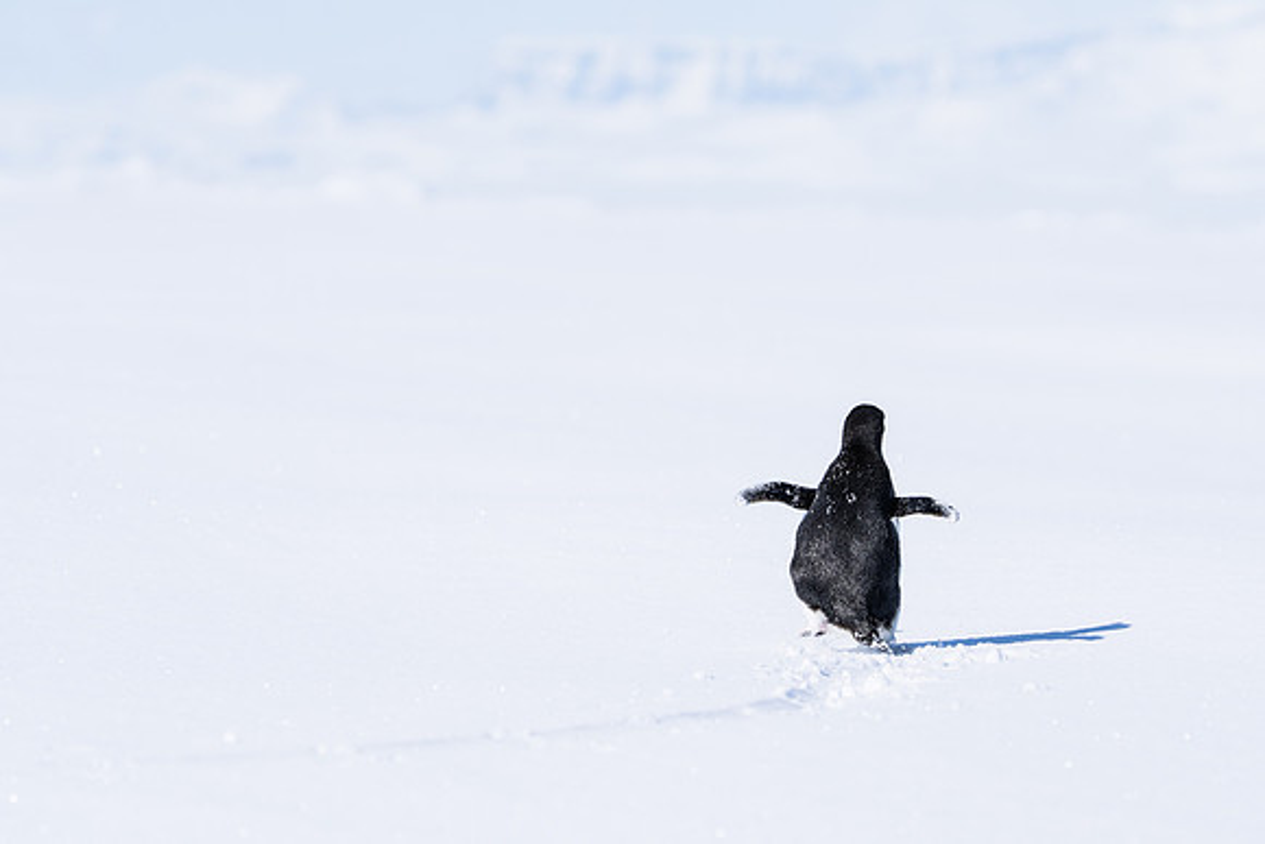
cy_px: 467
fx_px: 11318
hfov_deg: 6.4
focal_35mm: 322
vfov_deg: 4.3
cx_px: 700
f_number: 7.1
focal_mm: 291
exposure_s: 1/2000
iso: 160
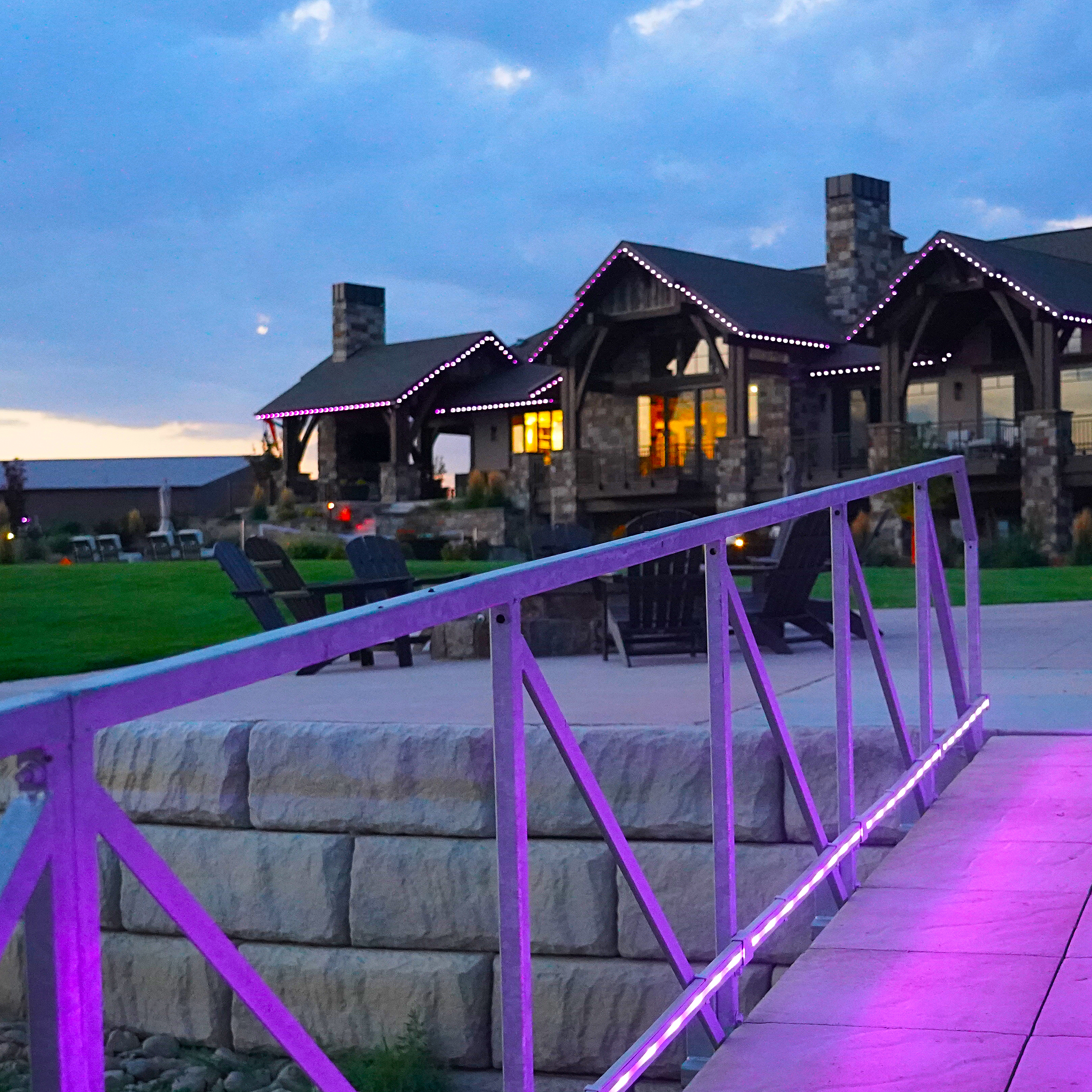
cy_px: 615
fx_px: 2034
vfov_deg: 30.0
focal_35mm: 57
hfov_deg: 29.6
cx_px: 803
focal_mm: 36
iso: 10000
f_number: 4
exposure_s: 1/160
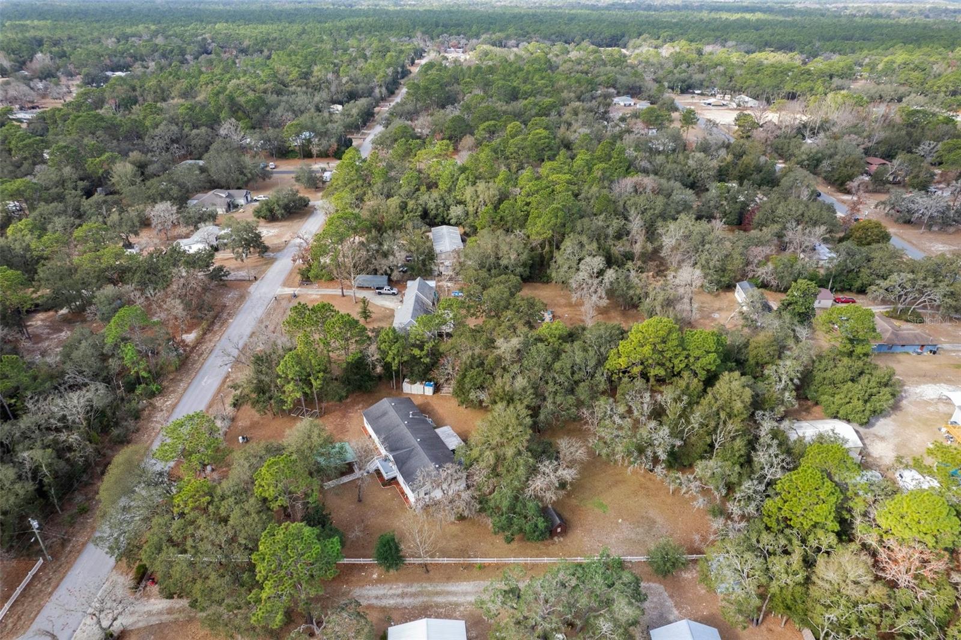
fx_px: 587
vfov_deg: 57.2
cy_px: 320
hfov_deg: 78.6
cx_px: 480
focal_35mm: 22
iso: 100
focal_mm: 8.38
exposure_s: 1/500
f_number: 2.8
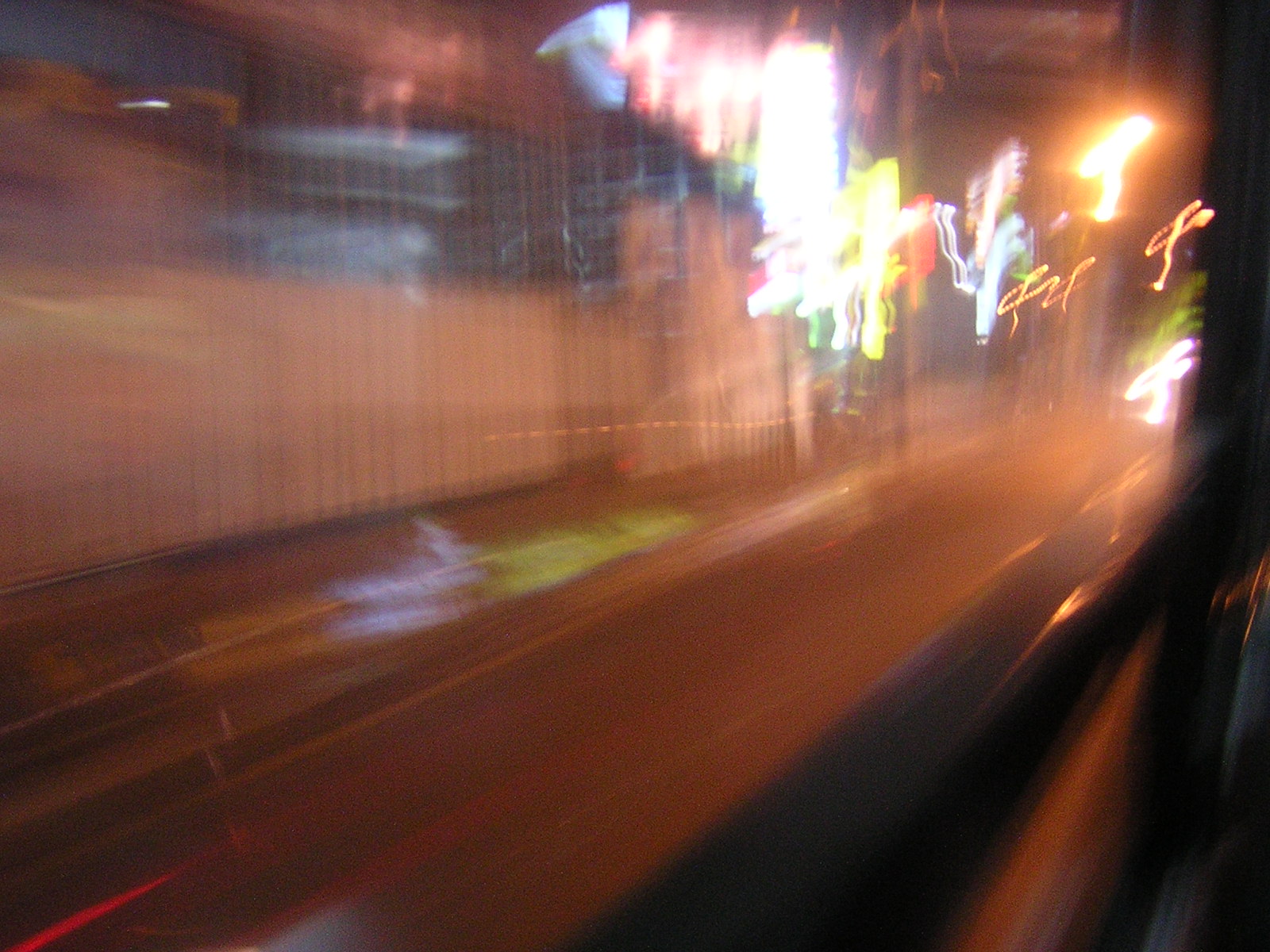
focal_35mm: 36
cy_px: 476
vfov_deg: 39.7
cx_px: 635
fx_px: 1321
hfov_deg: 51.4
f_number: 2.6
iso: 394
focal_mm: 4.7
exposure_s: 1/1.6
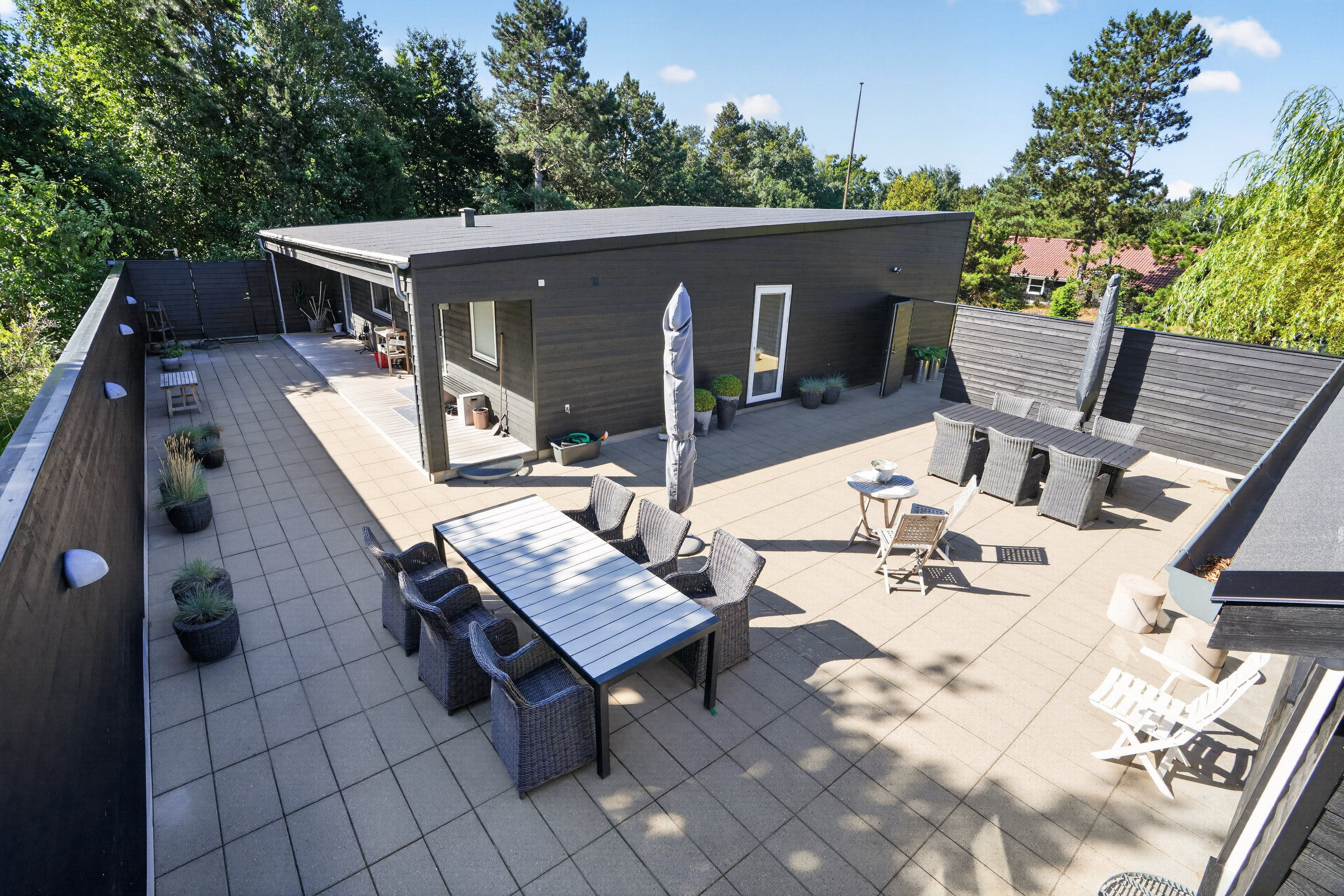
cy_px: 448
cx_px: 672
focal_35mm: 16
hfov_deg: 96.7
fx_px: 597
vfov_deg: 73.7
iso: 400
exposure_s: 1/250
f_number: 8
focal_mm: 16
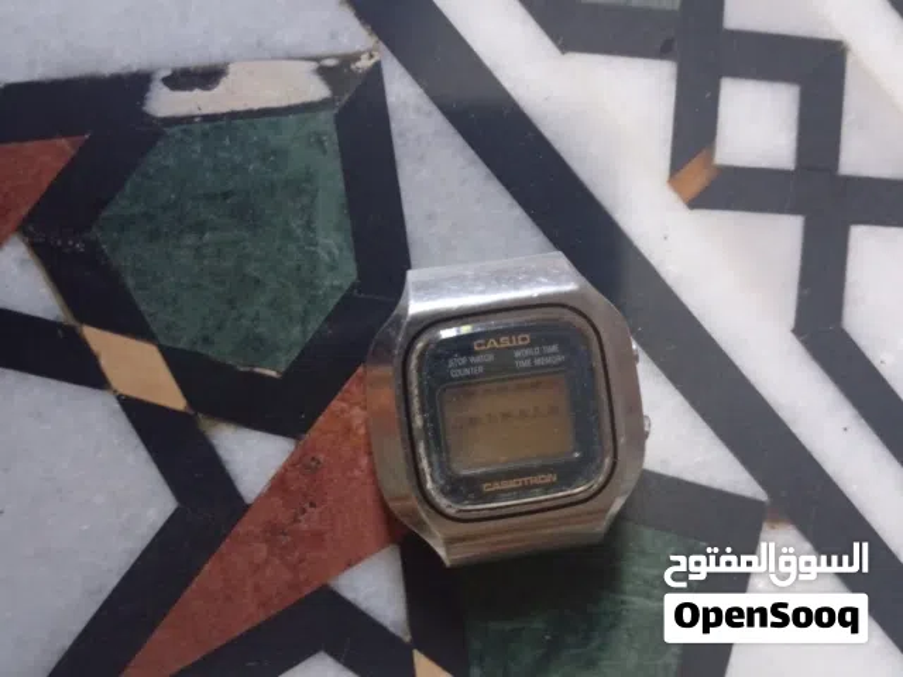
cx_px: 452
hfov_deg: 51.4
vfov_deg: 39.7
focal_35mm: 36
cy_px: 338
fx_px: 939
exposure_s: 1/16.7
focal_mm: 3.98
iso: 2589
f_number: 1.8
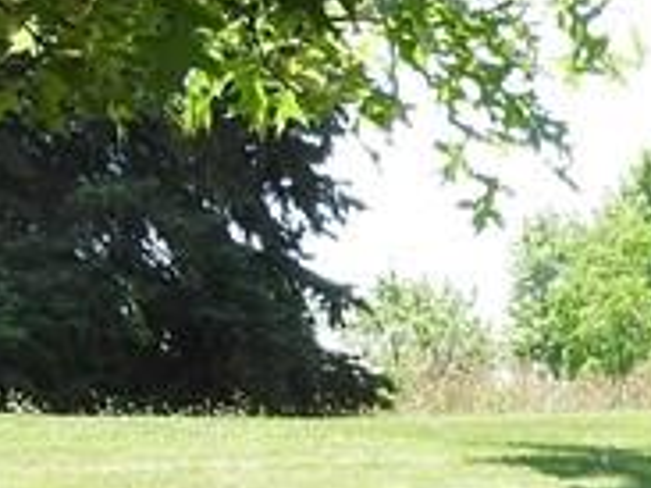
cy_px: 242
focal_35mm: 252
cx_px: 1042
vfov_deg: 5.9
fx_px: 4736
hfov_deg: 7.7
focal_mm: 8.1
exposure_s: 1/200
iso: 100
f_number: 4
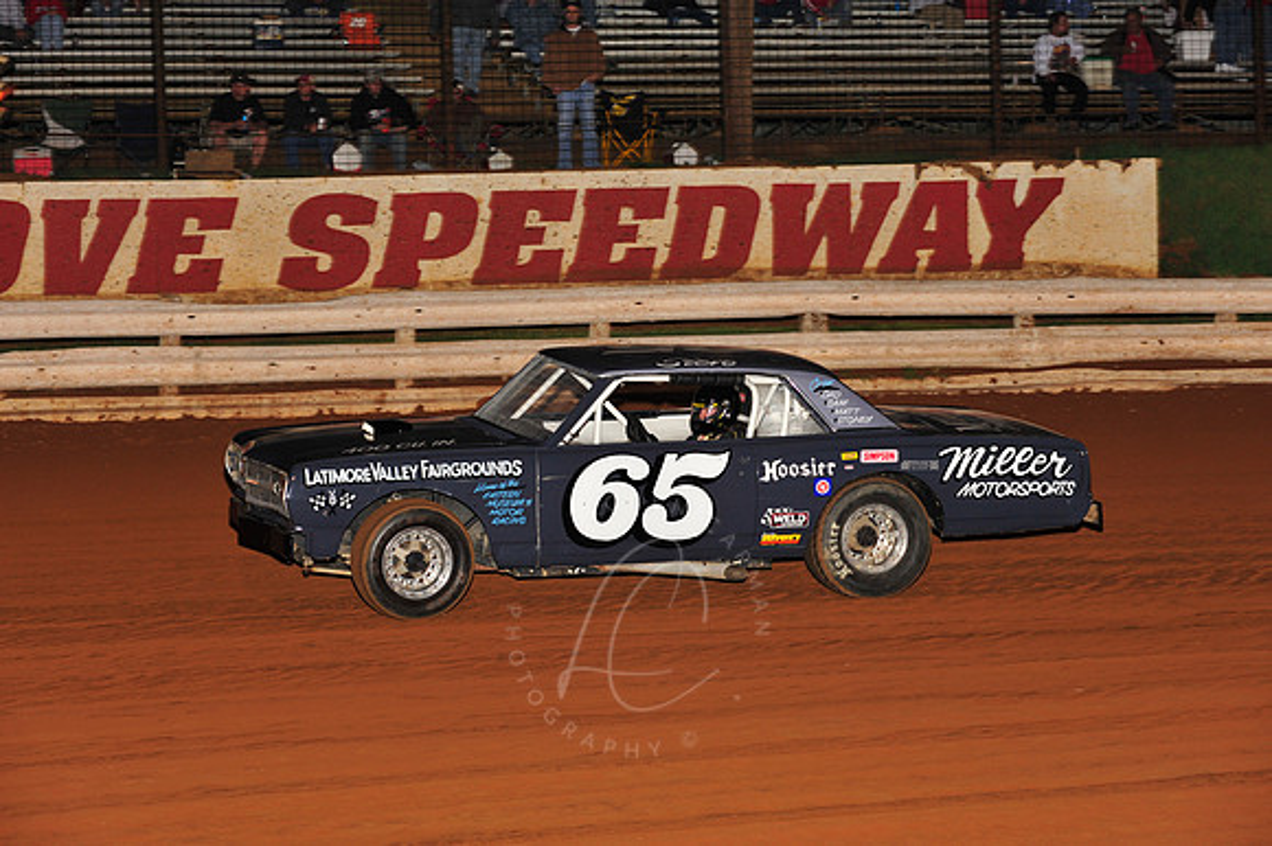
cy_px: 423
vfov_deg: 13.0
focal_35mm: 105
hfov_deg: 19.5
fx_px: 3708
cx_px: 636
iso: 800
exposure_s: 1/250
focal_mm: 105
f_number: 6.3
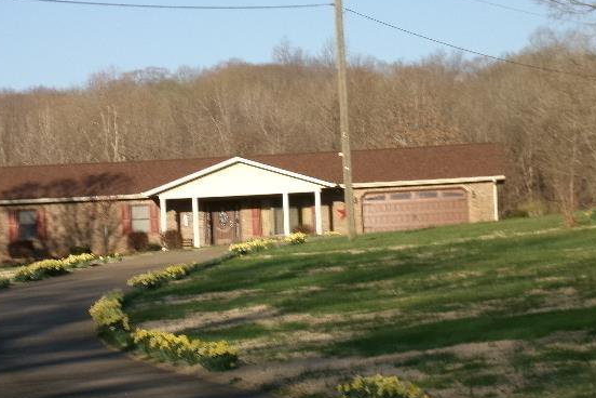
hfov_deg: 11.7
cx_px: 281
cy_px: 228
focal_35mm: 175
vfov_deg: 7.8
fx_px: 2897
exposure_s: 1/50
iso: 100
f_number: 17
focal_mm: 26.1
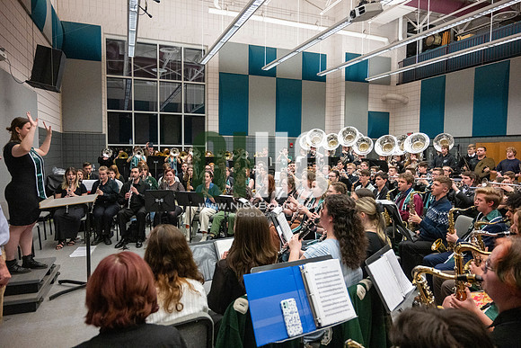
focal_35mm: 24
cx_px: 260
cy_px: 174
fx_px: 347
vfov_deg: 53.2
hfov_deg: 73.7
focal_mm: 24
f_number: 4
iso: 10000
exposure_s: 1/500
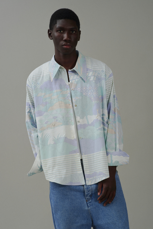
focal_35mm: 105
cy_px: 114
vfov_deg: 19.4
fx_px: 669
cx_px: 76
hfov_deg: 13.1
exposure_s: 1/125
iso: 200
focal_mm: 105
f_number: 10
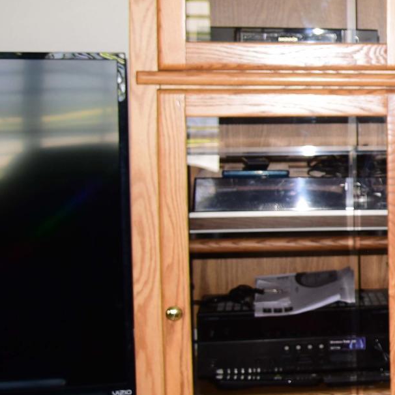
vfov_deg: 17.2
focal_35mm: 101
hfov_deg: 13.9
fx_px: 1304
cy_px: 149
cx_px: 851
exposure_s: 1/60
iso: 400
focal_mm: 24
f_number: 4
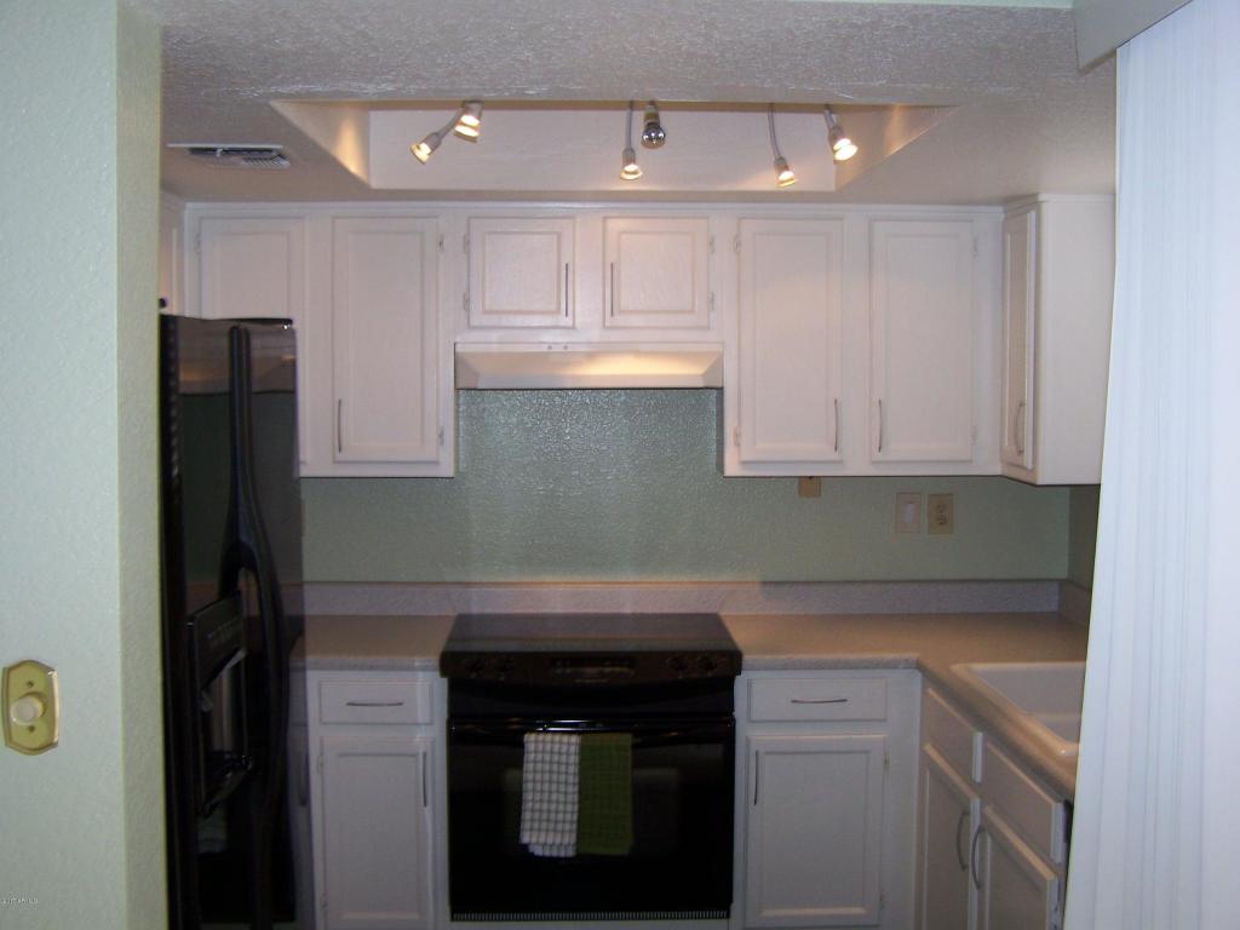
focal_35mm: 38
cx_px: 620
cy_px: 465
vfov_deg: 37.7
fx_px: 1361
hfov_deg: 49.0
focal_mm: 6.3
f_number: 2.8
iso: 80
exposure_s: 1/60
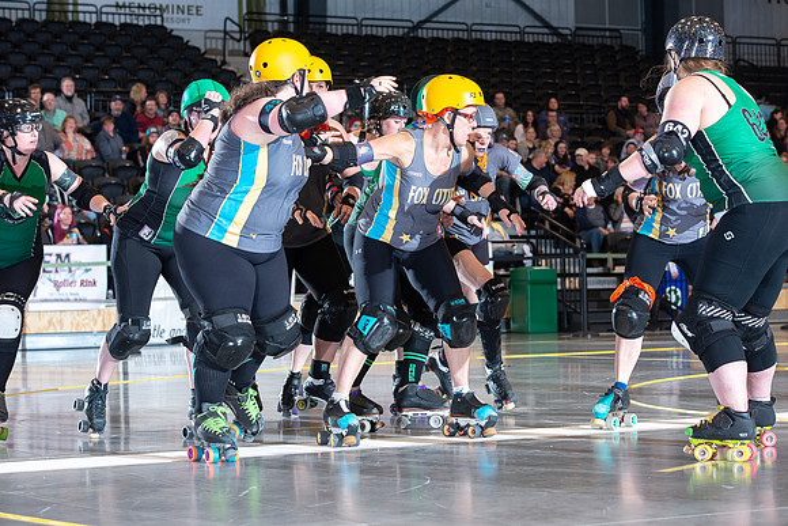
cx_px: 394
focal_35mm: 95
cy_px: 263
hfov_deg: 21.5
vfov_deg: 14.4
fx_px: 2080
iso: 640
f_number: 5.6
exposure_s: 1/160
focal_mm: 95
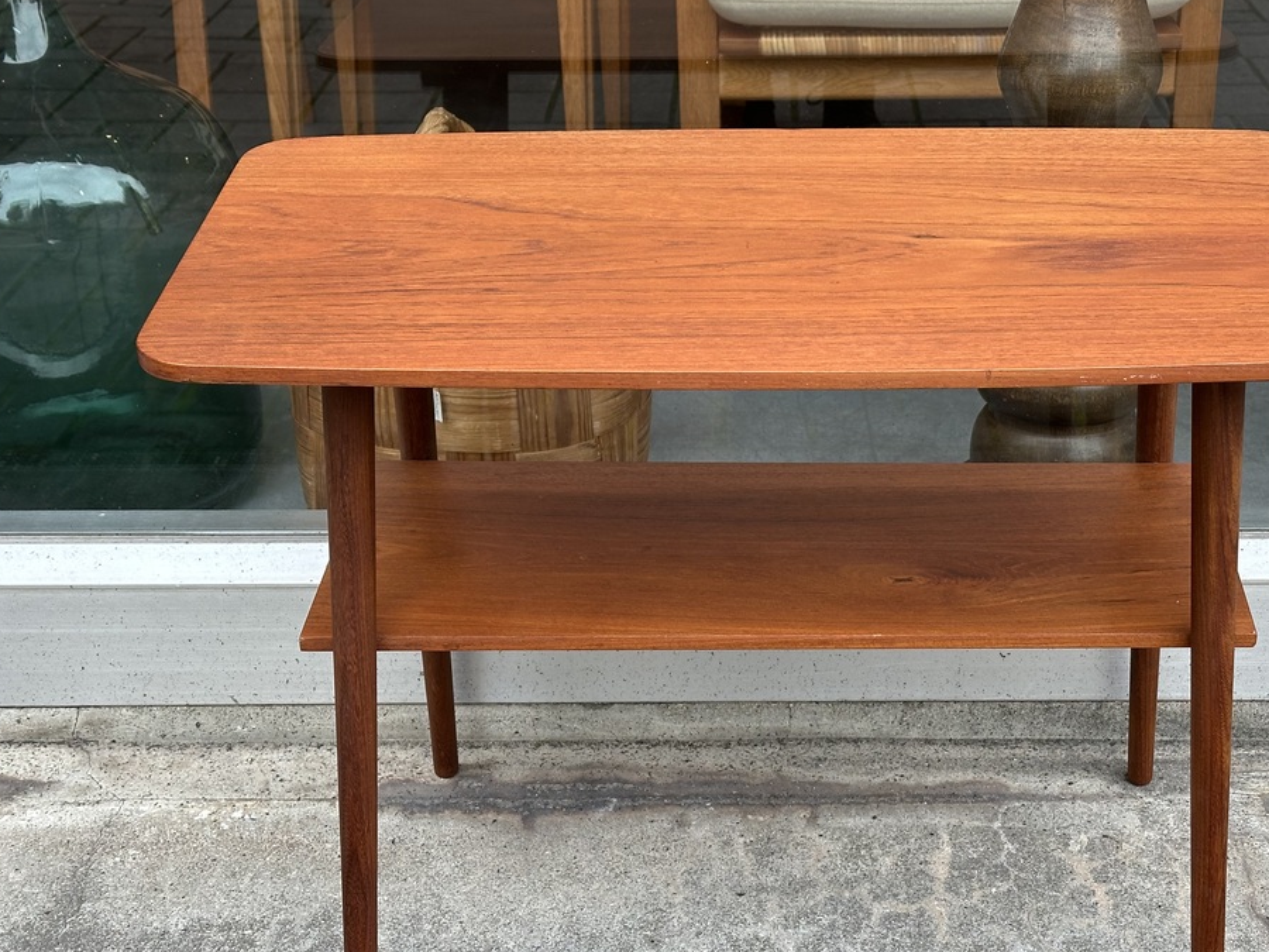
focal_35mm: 64
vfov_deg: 22.9
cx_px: 780
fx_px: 2346
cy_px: 509
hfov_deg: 30.2
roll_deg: -0.1
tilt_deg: -24.9
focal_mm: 6.86
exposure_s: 1/564
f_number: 1.78
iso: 64
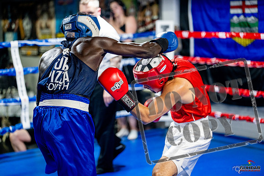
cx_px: 132
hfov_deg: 23.1
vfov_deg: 15.5
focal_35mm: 88
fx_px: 645
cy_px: 88
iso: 4000
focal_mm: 88
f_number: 2
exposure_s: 1/800
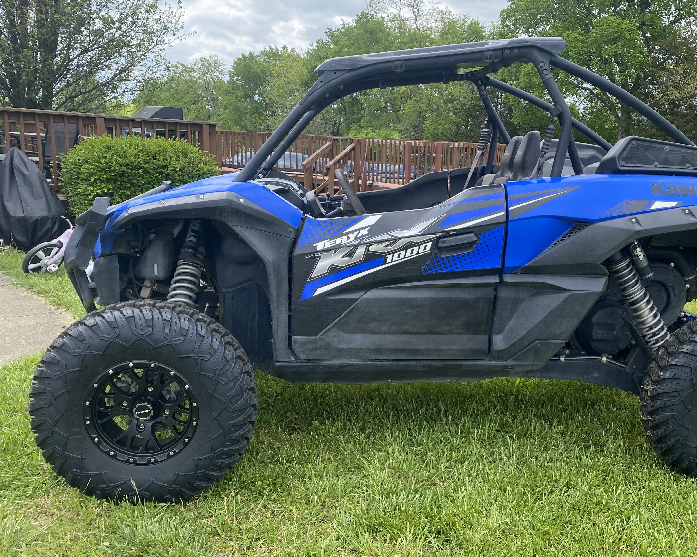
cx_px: 445
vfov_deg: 44.5
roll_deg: -2.1
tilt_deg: -13.5
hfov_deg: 53.5
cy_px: 292
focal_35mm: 33
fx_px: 681
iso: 32
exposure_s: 1/719
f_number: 1.8
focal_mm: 4.25
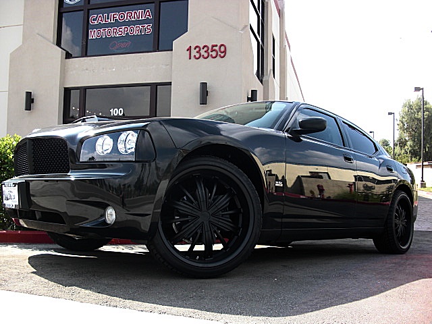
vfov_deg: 39.7
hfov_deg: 51.4
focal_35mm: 36
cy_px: 162
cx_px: 216
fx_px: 449
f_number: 2.8
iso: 50
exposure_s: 1/250
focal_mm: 6.3
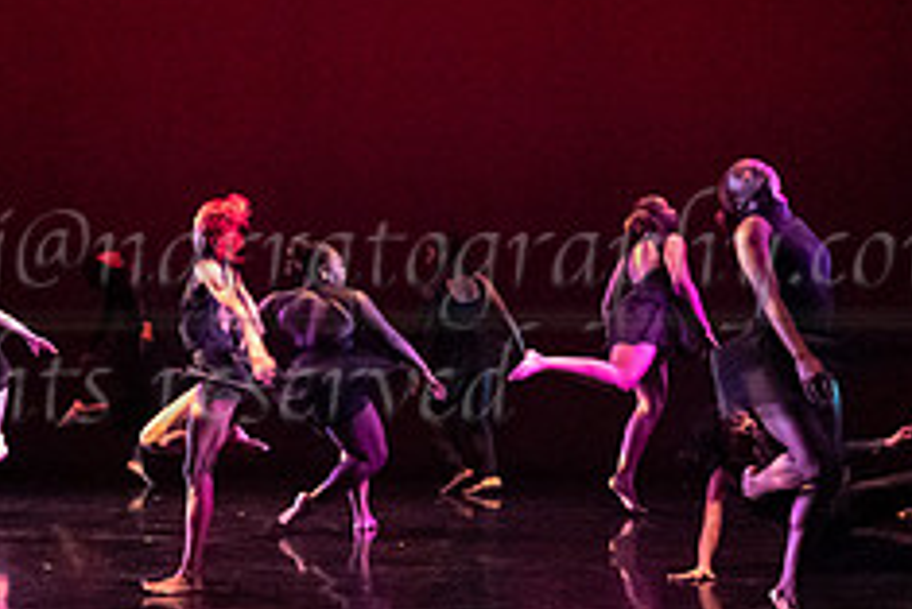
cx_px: 136
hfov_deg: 23.9
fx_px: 2104
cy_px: 286
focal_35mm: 83
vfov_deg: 16.5
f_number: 3.5
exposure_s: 1/320
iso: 6400
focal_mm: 28
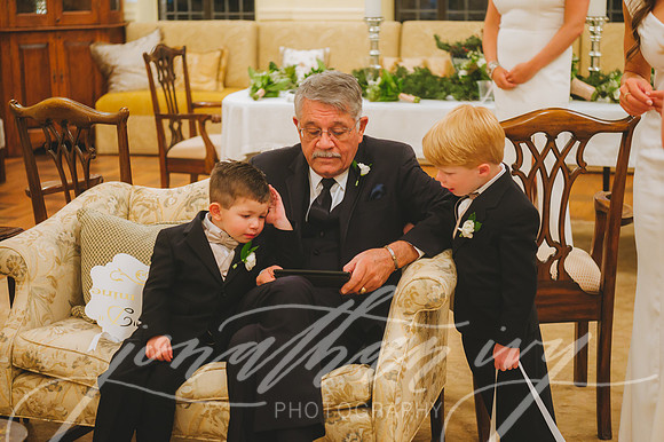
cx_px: 332
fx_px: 1290
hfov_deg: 28.9
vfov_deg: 19.4
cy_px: 221
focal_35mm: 70
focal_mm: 70
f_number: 3.5
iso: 2500
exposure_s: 1/60
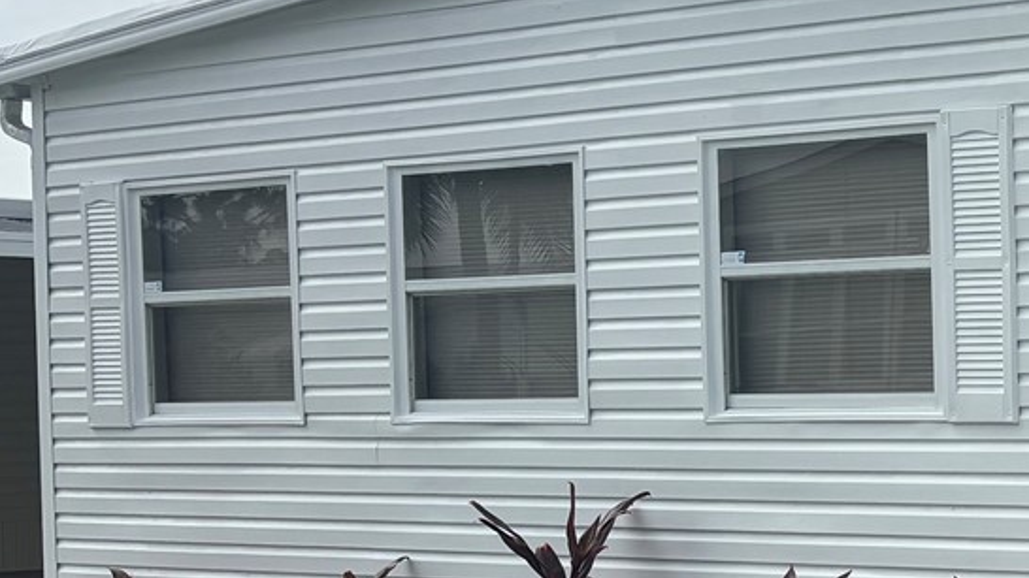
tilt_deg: -3.2
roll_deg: -1.4
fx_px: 2264
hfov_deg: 22.0
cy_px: 446
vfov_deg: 14.5
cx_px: 1462
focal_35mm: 83
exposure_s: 1/5348
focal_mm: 5.96
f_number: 1.6
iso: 50
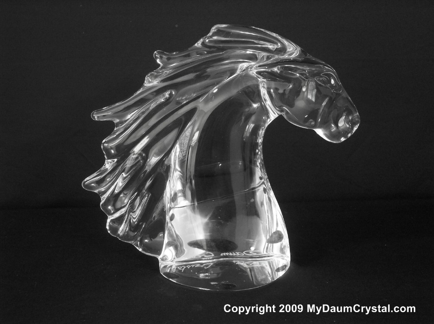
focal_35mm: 51
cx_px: 217
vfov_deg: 28.5
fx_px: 639
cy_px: 162
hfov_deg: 37.5
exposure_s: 1/8
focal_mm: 10.7
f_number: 3.4
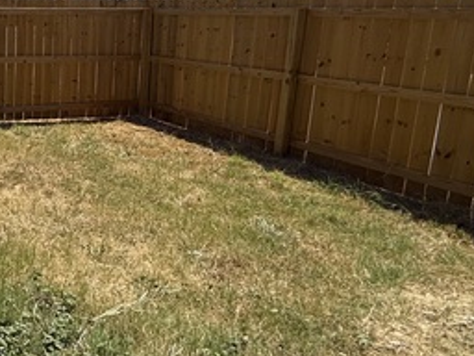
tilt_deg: -9.2
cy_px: 100
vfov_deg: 39.8
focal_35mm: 35
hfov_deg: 38.5
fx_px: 479
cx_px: -98
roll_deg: +1.3
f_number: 2.2
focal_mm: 2.22
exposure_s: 1/1961
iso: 50
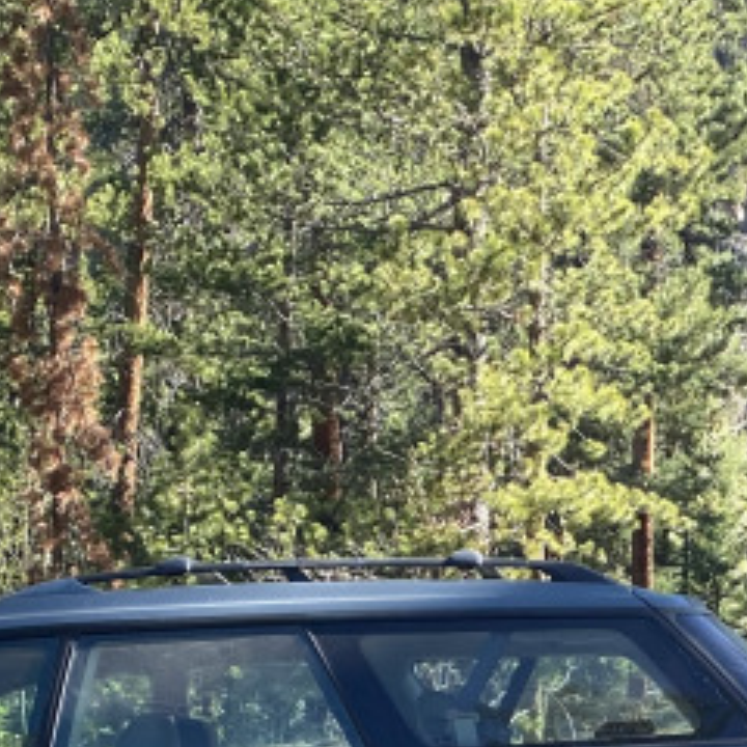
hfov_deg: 17.2
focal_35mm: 98
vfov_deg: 17.0
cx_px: 812
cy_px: 878
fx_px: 2393
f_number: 1.8
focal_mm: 4.25
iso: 32
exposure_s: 1/573
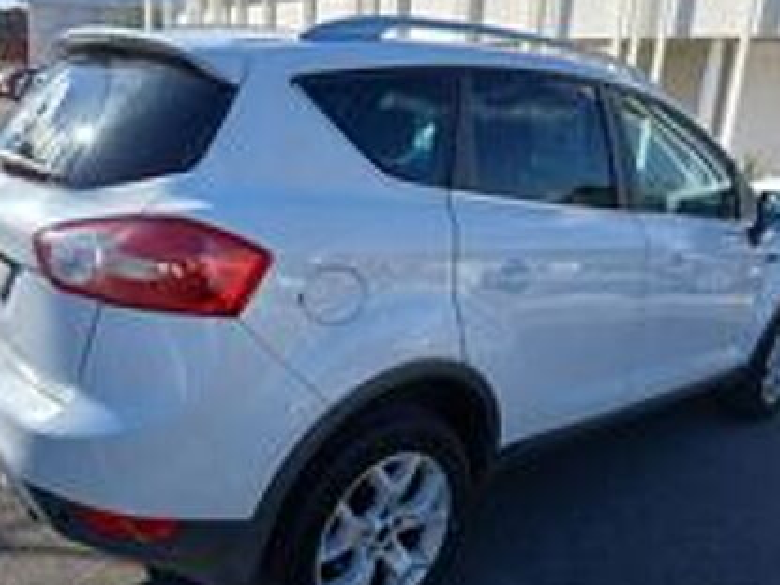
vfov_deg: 46.8
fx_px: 676
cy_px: 272
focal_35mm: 30
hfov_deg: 59.9
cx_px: 375
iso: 20
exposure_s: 1/448
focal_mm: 3.98
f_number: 1.8
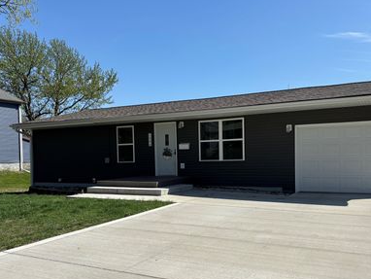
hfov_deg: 53.7
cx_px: 212
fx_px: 365
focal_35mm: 34
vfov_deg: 41.7
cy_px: 164
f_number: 1.6
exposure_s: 1/4630
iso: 50
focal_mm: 5.96
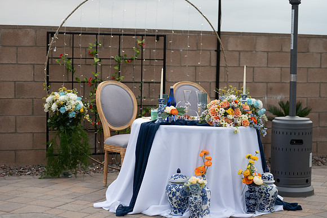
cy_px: 109
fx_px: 636
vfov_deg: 19.5
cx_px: 164
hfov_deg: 28.8
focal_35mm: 70
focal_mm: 70
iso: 400
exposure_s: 1/1600
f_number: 2.8
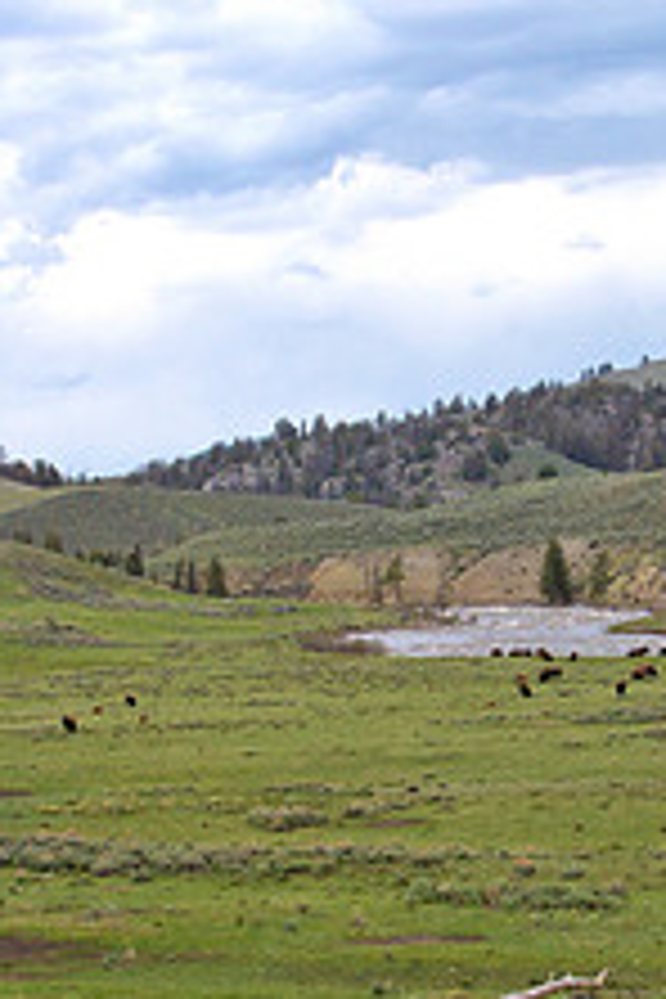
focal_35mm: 94
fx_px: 2608
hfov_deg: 14.5
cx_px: 220
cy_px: 520
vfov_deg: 21.7
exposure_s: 1/250
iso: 100
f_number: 9
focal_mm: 24
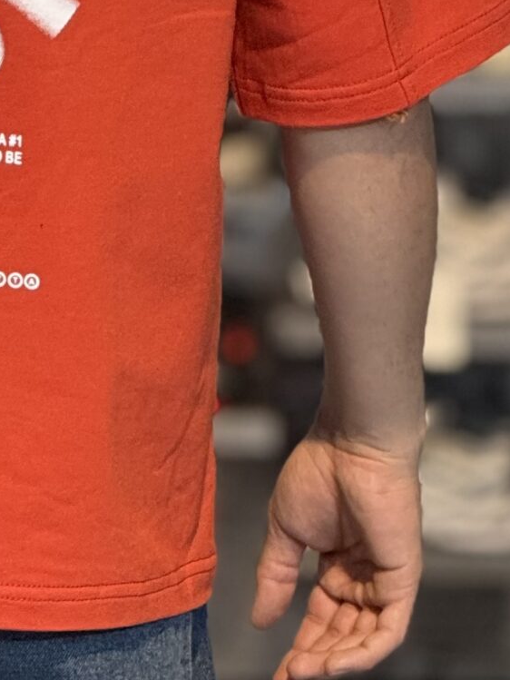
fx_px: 8052
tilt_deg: -3.1
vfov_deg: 4.8
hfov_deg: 3.6
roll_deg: -1.3
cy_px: -235
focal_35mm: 410
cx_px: -140
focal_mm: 15.66
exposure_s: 1/100
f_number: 2.8
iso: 200
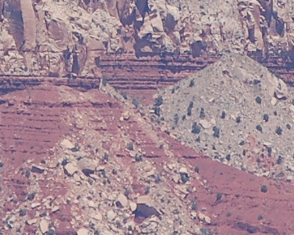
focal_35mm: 1878
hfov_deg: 1.0
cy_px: -93
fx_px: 16327
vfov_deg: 0.8
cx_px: 199
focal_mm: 200
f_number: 7.1
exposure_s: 1/800
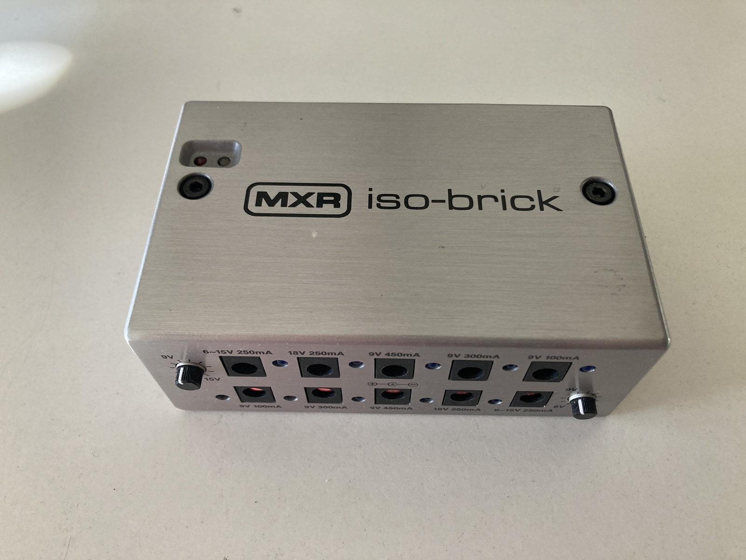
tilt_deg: -58.2
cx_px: 373
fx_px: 603
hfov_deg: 63.4
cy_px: 280
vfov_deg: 49.7
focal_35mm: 28
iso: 125
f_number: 1.8
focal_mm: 3.99
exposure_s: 1/60
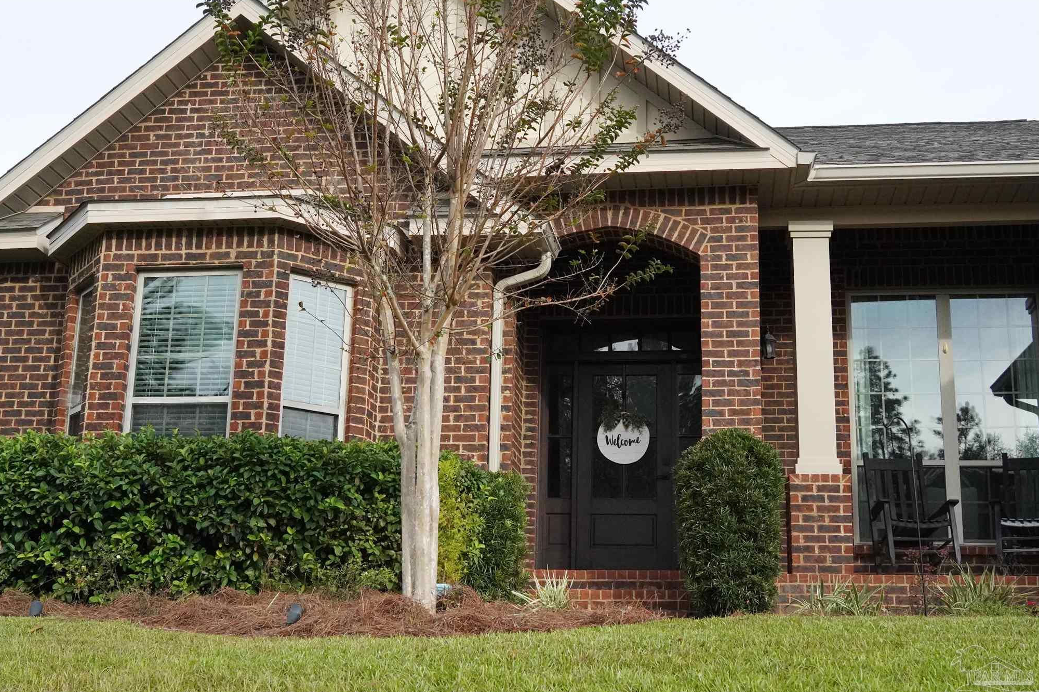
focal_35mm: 43
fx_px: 1241
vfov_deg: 31.2
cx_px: 513
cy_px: 348
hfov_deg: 45.4
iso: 6400
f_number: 7.1
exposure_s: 1/3200
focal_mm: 28
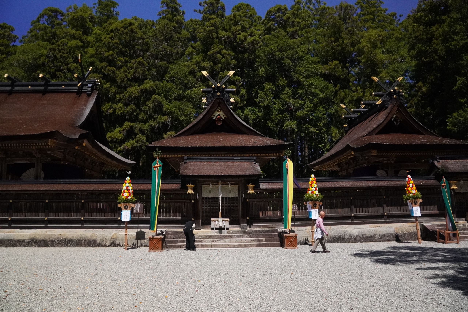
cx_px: 234
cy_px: 156
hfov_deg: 70.4
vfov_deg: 50.4
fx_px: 331
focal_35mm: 26
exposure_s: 1/1000
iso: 3200
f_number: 8
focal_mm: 17
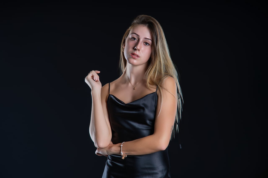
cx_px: 134
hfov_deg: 11.0
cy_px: 89
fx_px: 1392
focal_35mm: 187
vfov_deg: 7.3
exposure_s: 1/250
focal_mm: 187
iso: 125
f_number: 7.1
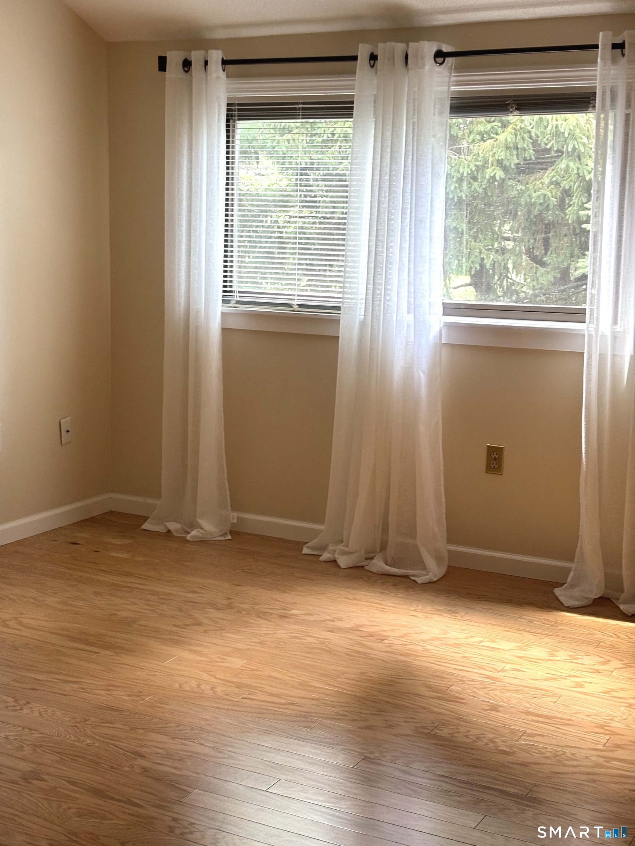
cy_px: 423
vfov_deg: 36.8
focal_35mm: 52
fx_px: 1272
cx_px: 318
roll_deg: -3.9
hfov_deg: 28.0
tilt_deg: -10.4
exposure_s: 1/60
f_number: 1.6
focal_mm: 5.96
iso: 80
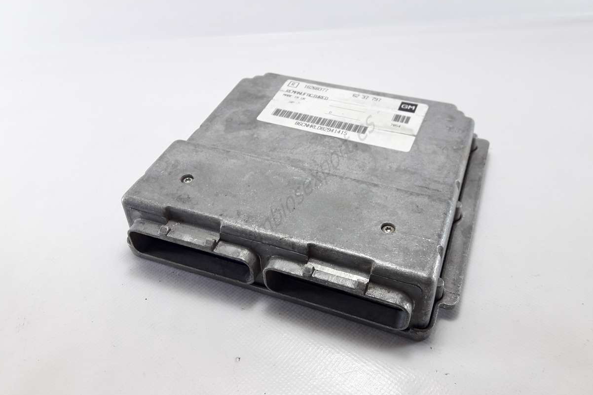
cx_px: 301
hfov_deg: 61.9
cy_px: 193
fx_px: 494
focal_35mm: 30
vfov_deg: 43.6
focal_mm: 3.7
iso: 50
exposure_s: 1/50
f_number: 1.9
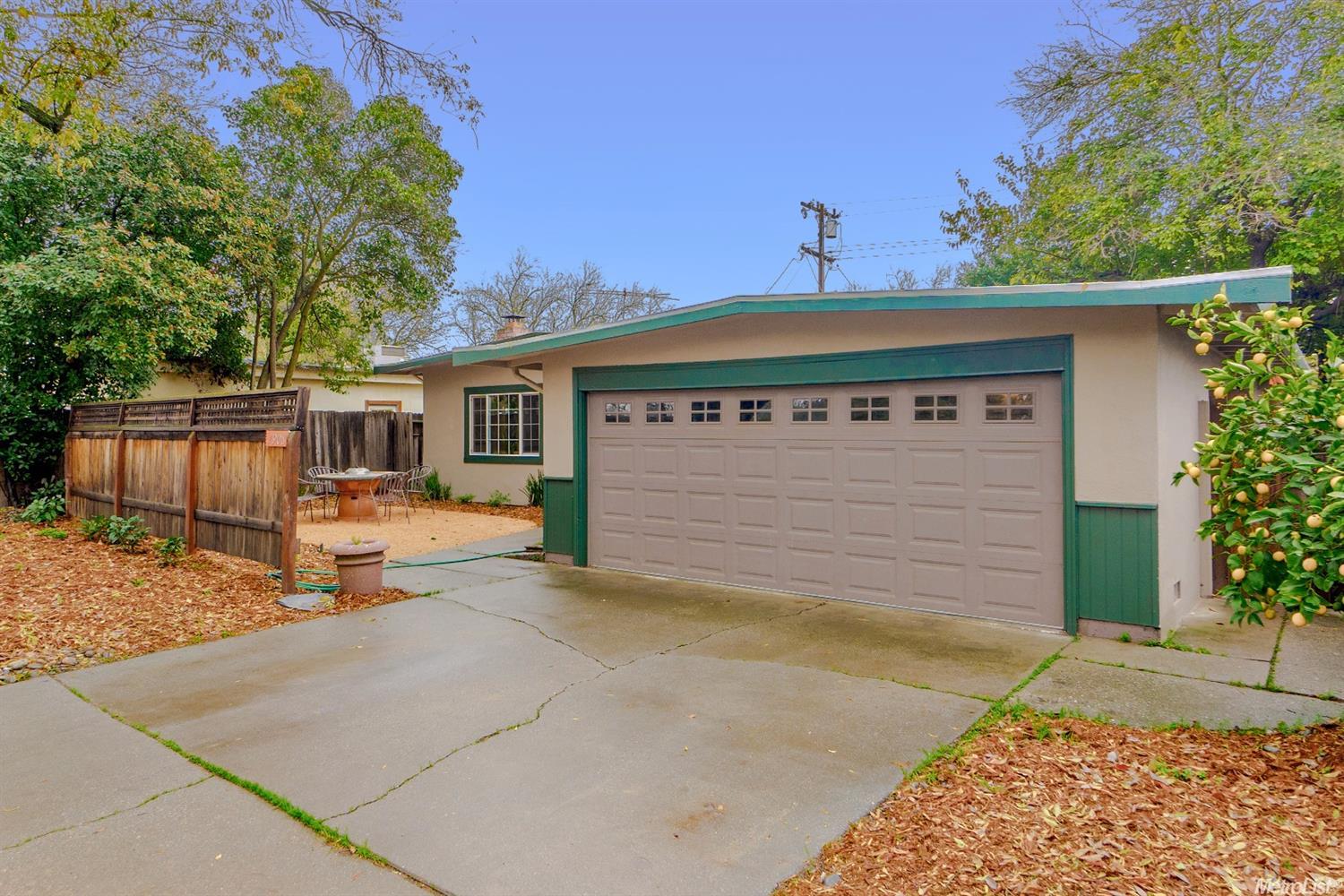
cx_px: 672
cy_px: 448
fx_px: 672
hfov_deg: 90.0
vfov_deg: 67.4
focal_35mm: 18
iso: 200
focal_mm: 12
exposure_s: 1/60
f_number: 7.1
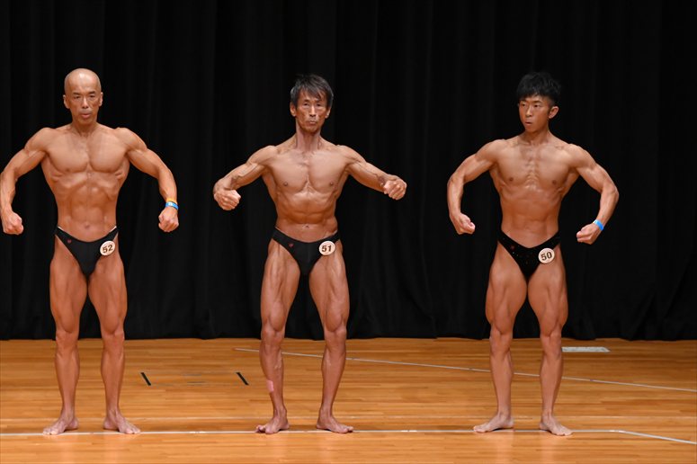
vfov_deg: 5.4
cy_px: 232
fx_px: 4935
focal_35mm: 255
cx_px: 348
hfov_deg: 8.1
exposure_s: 1/400
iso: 3200
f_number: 5.6
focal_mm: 170
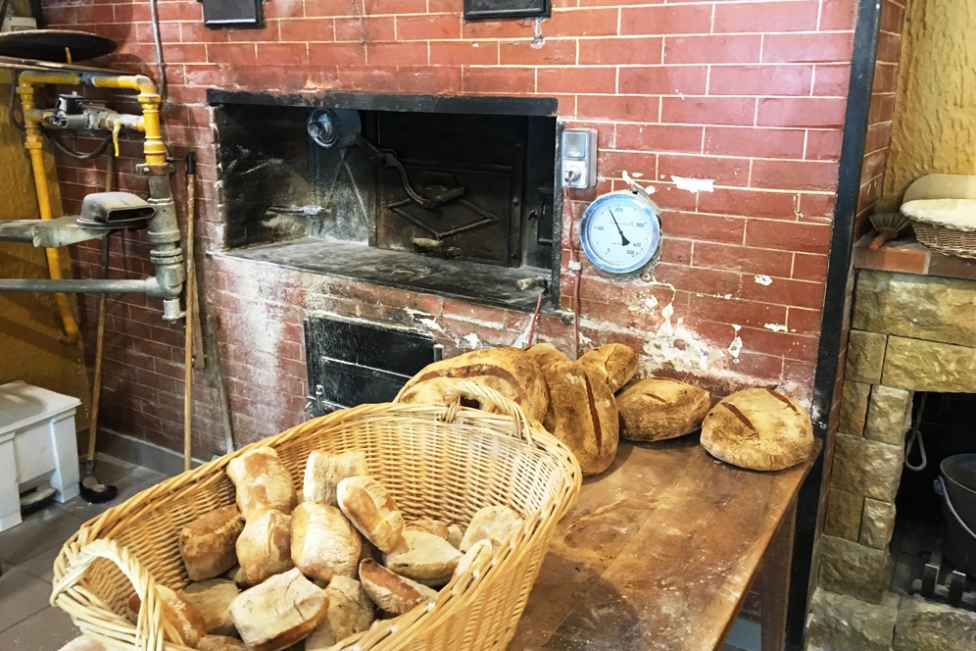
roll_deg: -1.5
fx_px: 840
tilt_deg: -15.6
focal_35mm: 31
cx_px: 495
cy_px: 310
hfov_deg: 60.3
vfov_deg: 42.3
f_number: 2.2
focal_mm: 4.15
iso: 200
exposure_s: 1/20
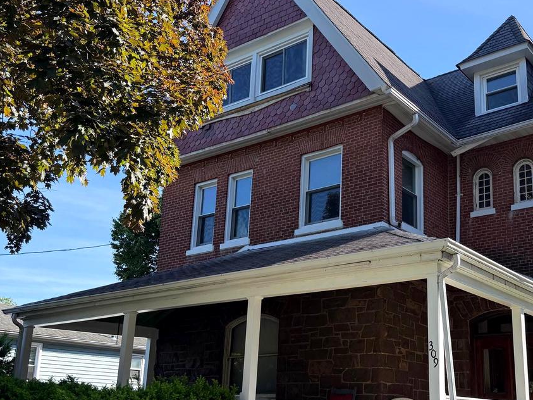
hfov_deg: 45.2
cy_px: 255
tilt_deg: +13.9
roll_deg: -0.5
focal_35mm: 41
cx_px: 352
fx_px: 631
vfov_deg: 34.9
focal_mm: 6.76
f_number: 1.78
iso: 100
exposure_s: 1/2232
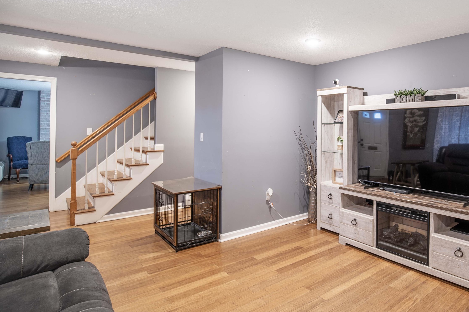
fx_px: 287
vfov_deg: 56.7
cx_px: 312
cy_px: 122
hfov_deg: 76.1
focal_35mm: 22
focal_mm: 16
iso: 100
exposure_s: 1
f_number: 4
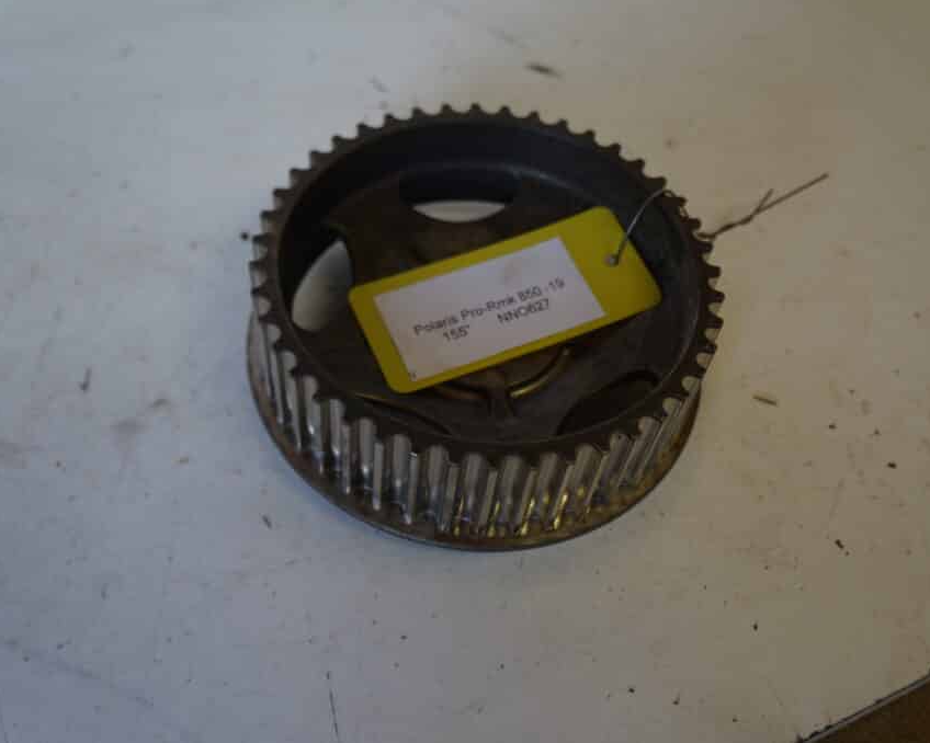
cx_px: 504
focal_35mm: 34
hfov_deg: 52.8
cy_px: 370
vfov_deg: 43.3
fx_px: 936
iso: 200
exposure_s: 1/60
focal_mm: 20
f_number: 3.5
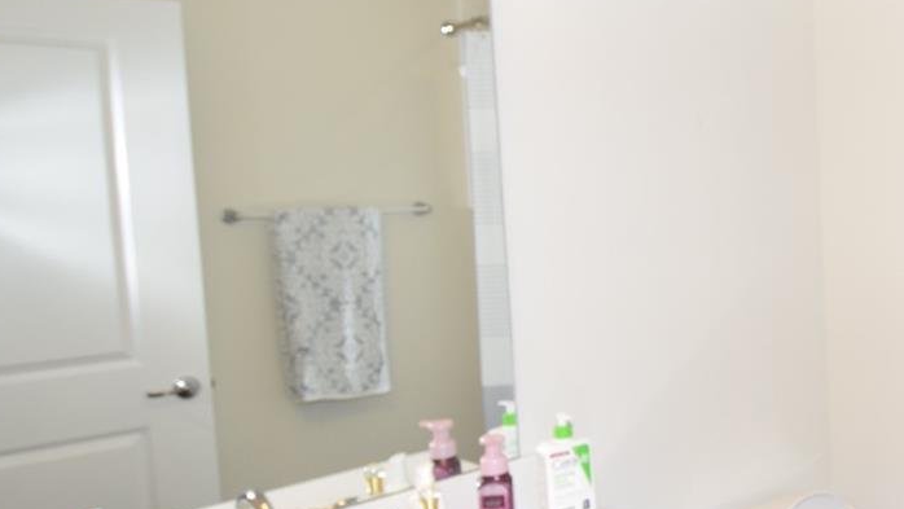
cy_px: 263
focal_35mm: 36
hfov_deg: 46.6
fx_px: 863
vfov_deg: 32.9
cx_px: 896
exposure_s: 1/125
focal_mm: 10
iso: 320
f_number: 5.6
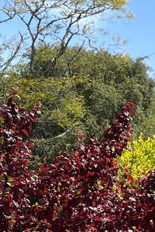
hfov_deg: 7.6
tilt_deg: +1.2
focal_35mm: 179
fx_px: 1156
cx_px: 178
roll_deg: -1.1
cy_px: 275
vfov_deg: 11.3
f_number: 1.6
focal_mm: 5.96
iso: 50
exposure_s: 1/2639
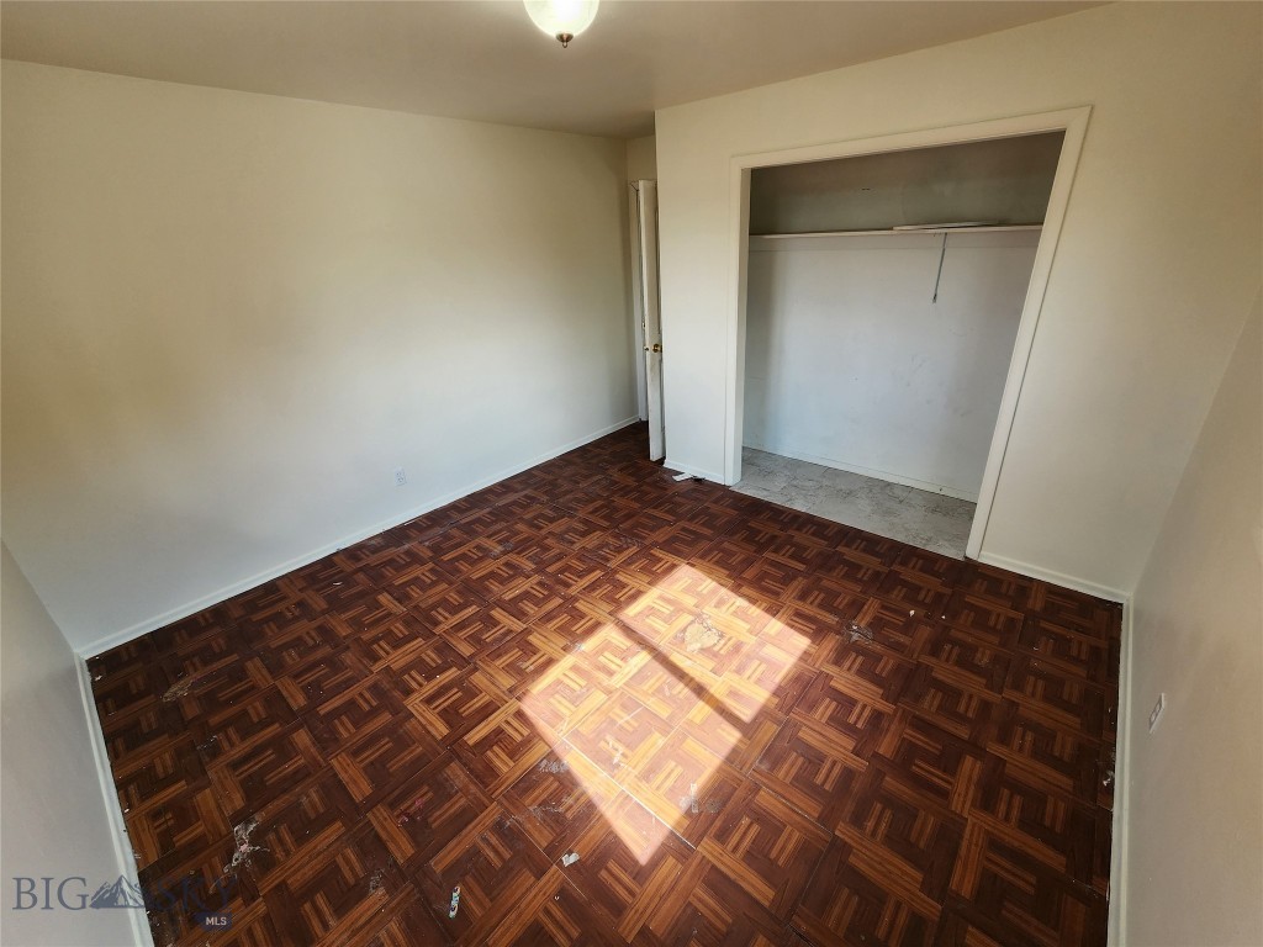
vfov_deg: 89.9
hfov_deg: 106.2
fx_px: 474
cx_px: 632
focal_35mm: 13
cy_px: 474
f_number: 2.2
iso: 64
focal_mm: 2.2
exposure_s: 1/120
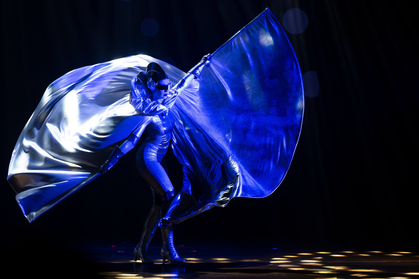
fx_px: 1217
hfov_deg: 19.5
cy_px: 121
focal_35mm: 105
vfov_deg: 13.1
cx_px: 157
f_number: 2.8
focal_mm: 70
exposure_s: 1/500
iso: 4000
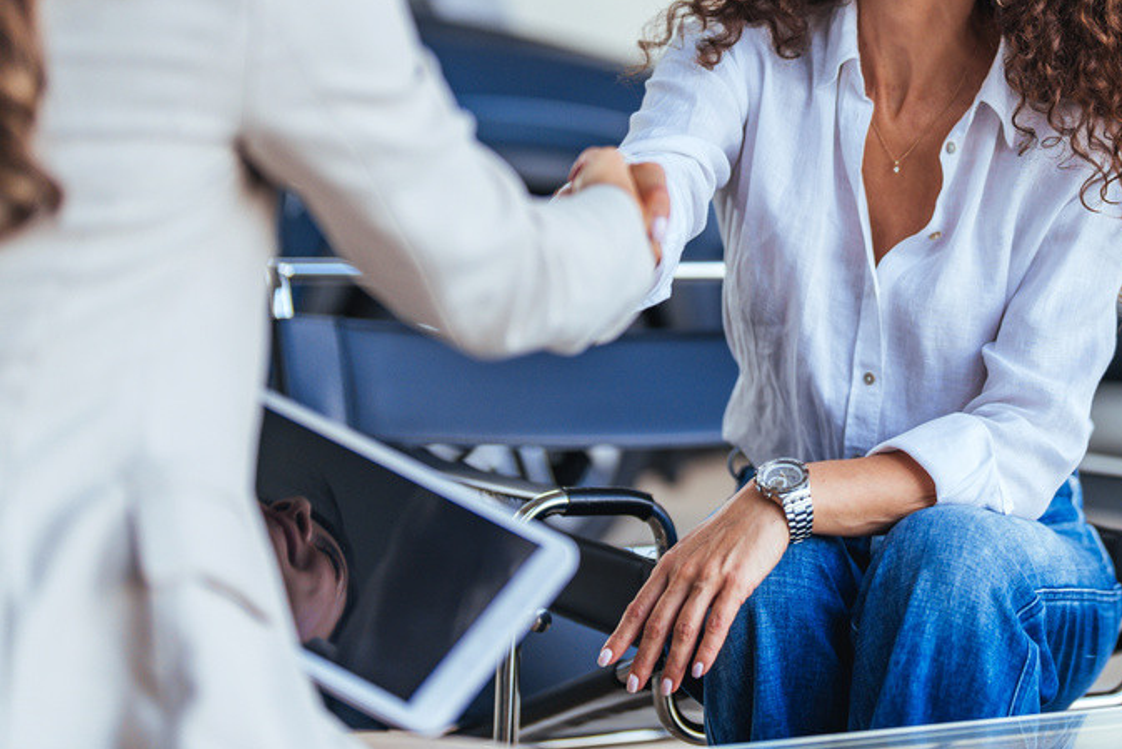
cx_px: 954
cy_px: 183
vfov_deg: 13.1
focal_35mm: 104
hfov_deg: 19.4
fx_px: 3242
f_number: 1.2
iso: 125
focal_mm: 50
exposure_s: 1/800
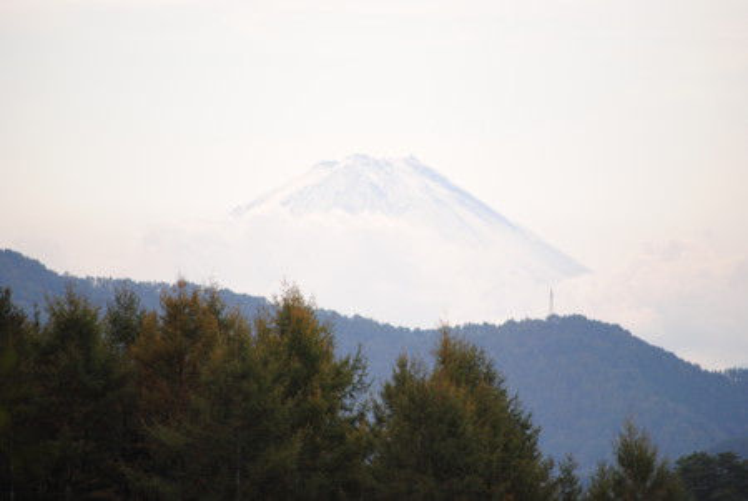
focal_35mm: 300
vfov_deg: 4.6
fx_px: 6239
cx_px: 374
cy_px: 250
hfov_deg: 6.9
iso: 200
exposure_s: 1/640
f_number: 5.6
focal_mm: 200
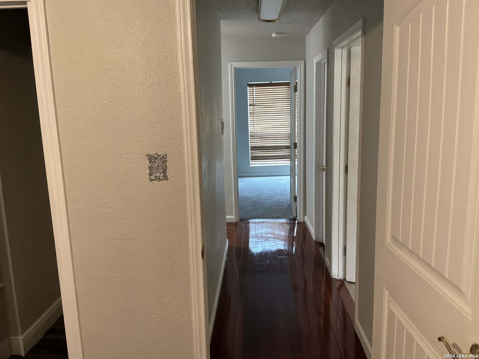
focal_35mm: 28
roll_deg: +2.3
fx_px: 387
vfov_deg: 49.7
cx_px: 240
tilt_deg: -10.2
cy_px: 180
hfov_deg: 63.4
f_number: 1.8
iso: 200
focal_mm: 3
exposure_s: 1/60
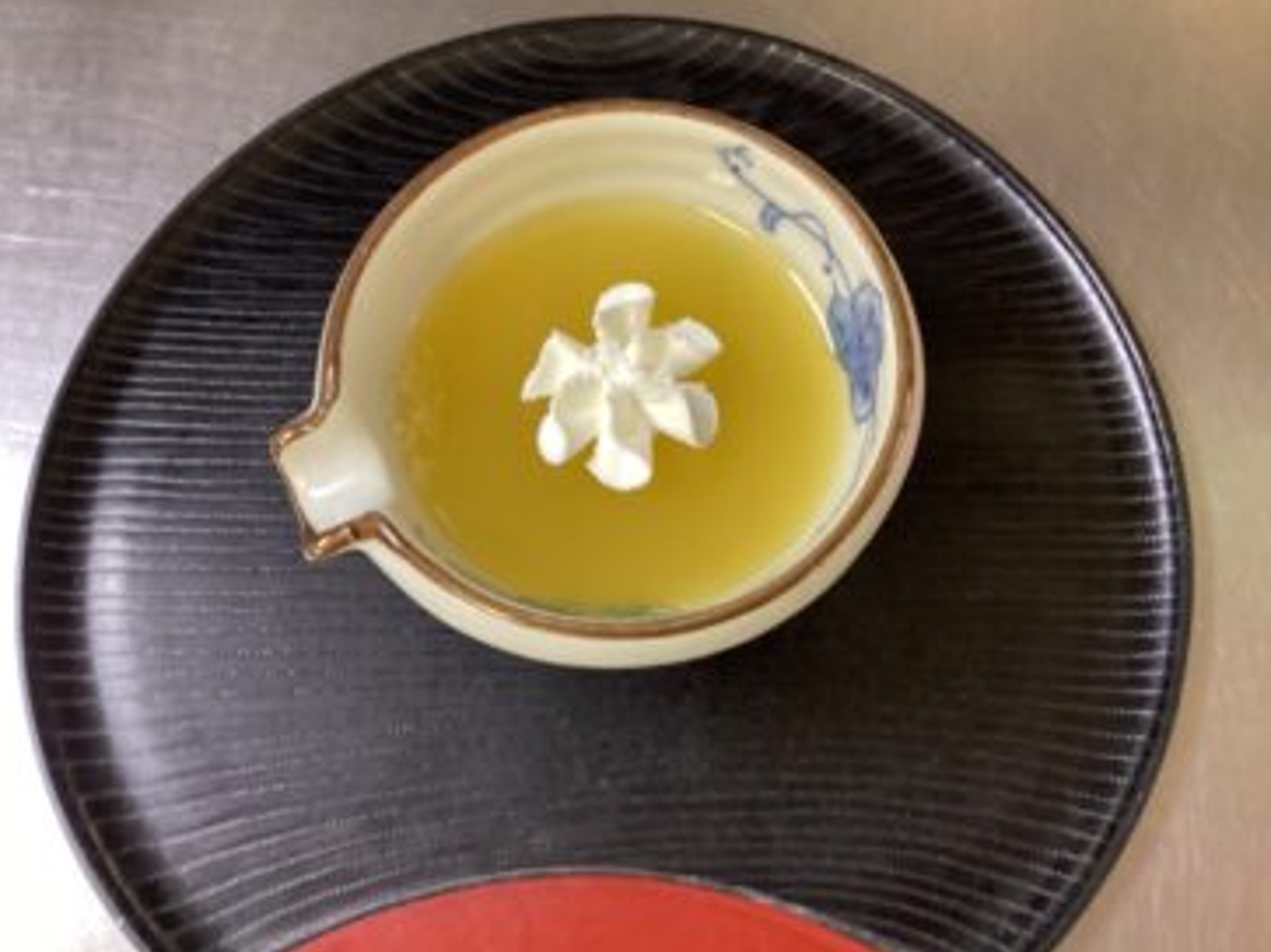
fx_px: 1175
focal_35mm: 32
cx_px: 643
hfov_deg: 56.8
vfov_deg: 44.1
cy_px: 471
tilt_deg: -72.0
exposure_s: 1/40
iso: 320
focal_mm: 3.3
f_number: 2.4
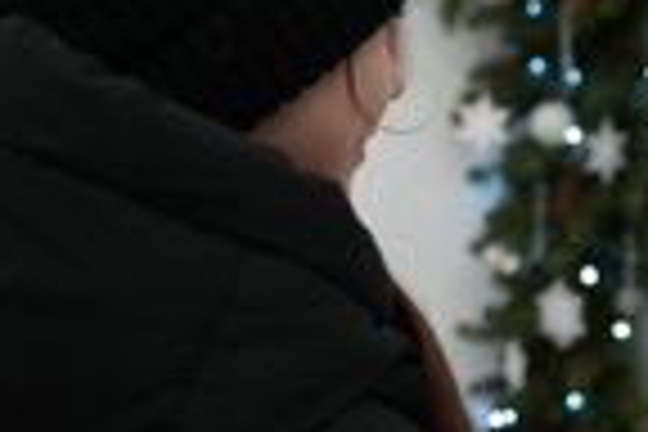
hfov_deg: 20.0
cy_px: 187
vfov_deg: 13.7
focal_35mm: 100
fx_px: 1800
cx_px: 598
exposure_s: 1/160
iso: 2000
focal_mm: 36
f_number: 2.8
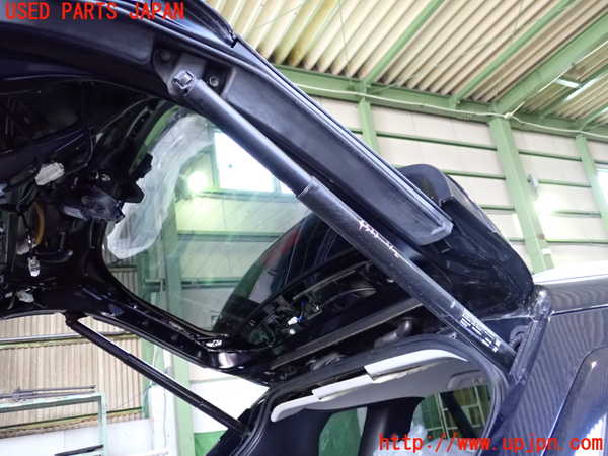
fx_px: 527
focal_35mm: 30
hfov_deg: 60.0
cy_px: 228
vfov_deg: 46.8
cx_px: 304
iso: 1250
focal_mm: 5.4
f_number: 2.3
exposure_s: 1/100
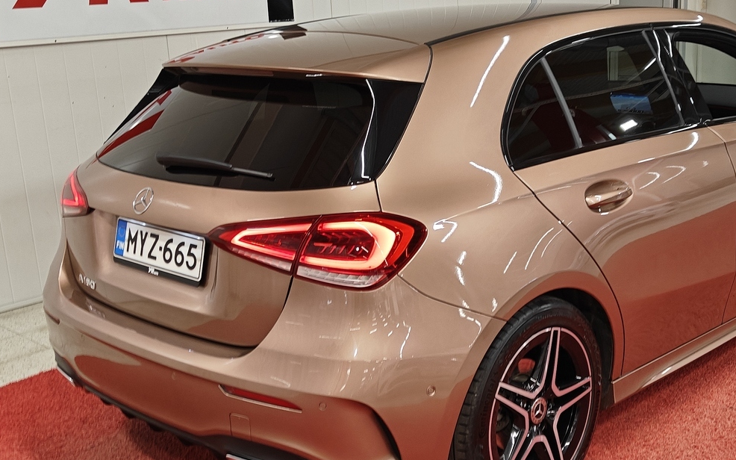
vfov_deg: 26.9
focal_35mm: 48
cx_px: 435
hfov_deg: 41.7
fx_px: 963
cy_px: 250
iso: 100
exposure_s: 1/60
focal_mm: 5.59
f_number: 1.8
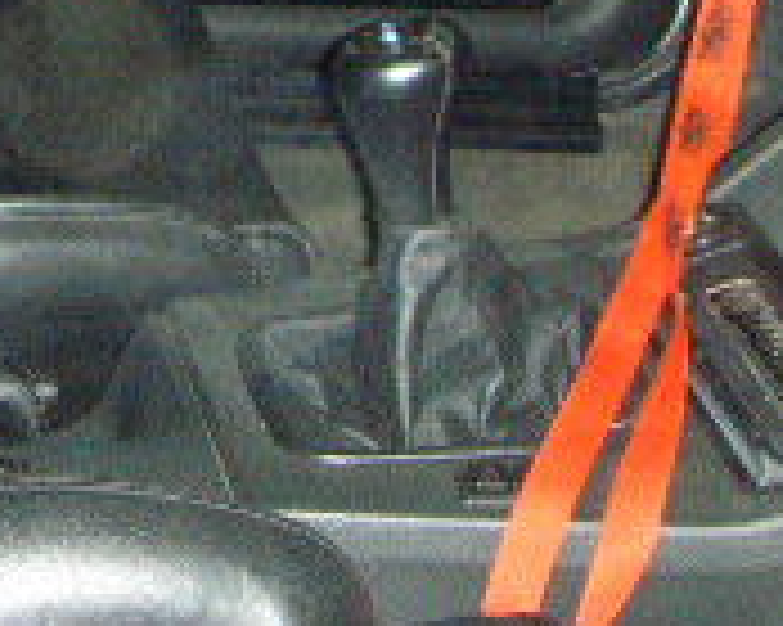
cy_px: -212
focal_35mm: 140
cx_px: -230
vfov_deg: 10.7
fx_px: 3243
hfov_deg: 13.3
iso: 332
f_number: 3.5
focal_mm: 6.6
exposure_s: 1/45
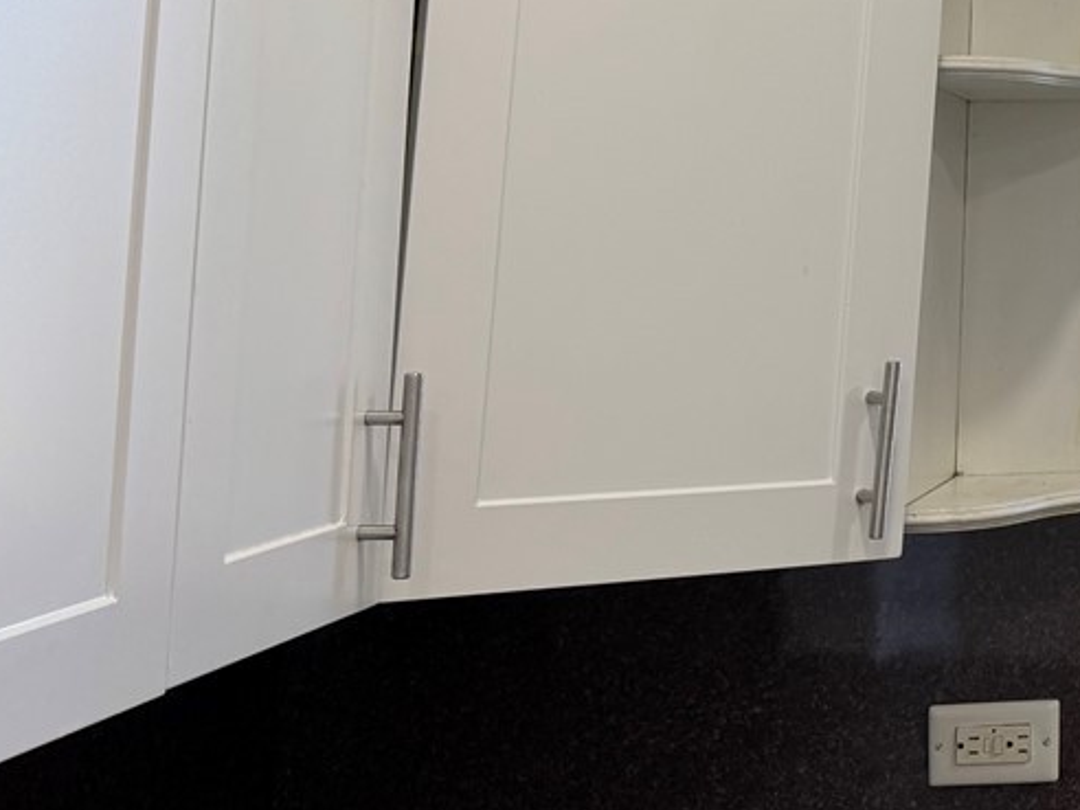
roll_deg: -0.5
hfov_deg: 20.7
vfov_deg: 18.1
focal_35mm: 78
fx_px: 2434
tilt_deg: +5.5
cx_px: 1692
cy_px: -103
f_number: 1.78
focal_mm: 6.76
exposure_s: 1/121
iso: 80
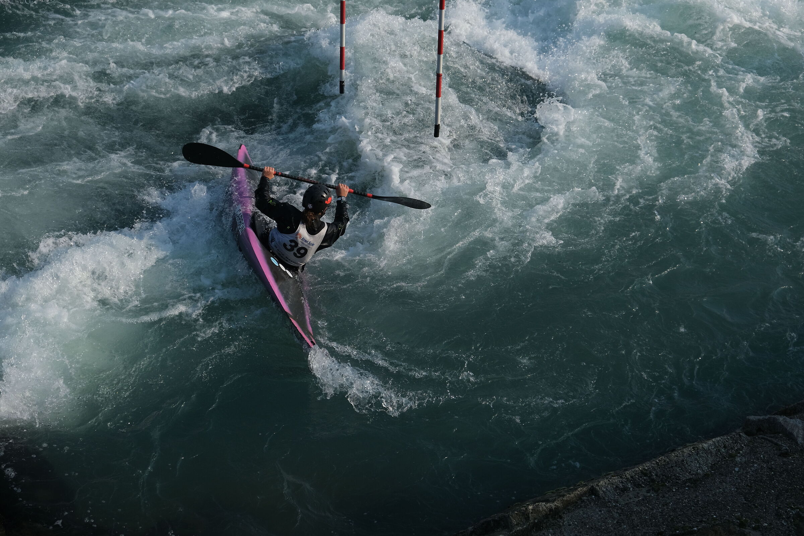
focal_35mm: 76
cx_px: 402
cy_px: 268
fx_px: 1697
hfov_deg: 26.7
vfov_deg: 17.9
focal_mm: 50.5
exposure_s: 1/2000
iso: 500
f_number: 6.4
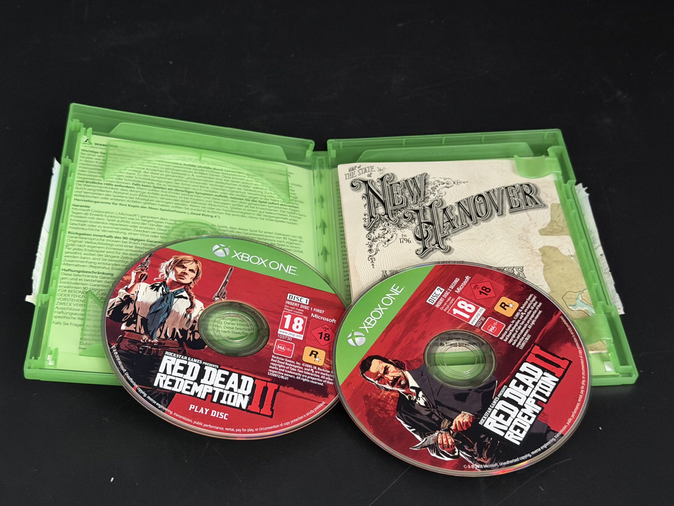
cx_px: 337
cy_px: 253
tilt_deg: -48.2
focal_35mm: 48
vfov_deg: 30.3
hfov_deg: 39.7
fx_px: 935
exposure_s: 1/30
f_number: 1.78
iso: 640
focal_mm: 6.76
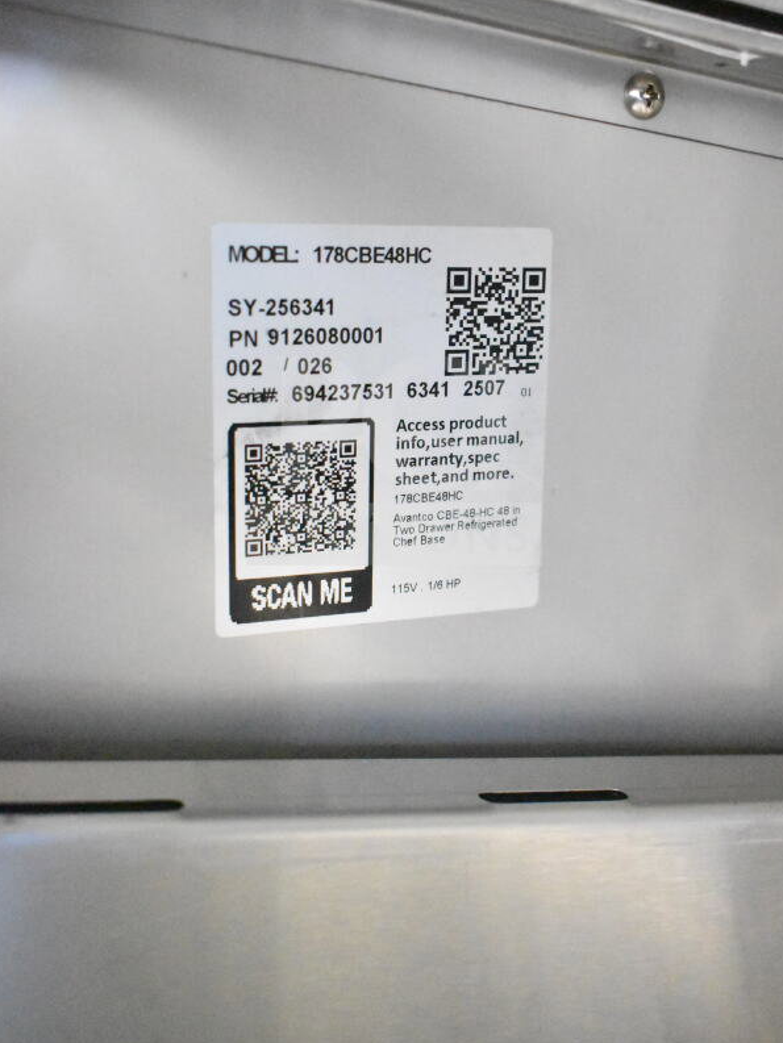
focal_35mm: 42
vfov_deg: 45.1
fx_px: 1253
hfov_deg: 34.7
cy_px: 460
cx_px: 393
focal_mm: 25
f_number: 4
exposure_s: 1/10
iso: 25600
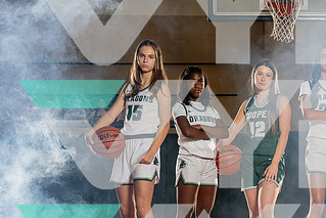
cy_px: 130
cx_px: 277
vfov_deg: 14.0
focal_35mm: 98
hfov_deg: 20.5
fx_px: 888
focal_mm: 51
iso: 160
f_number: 6.3
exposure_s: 1/250
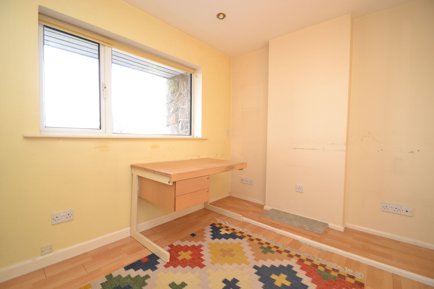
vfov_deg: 77.3
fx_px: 181
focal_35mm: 15
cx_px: 217
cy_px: 144
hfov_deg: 100.4
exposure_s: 1/60
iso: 400
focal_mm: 10
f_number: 4
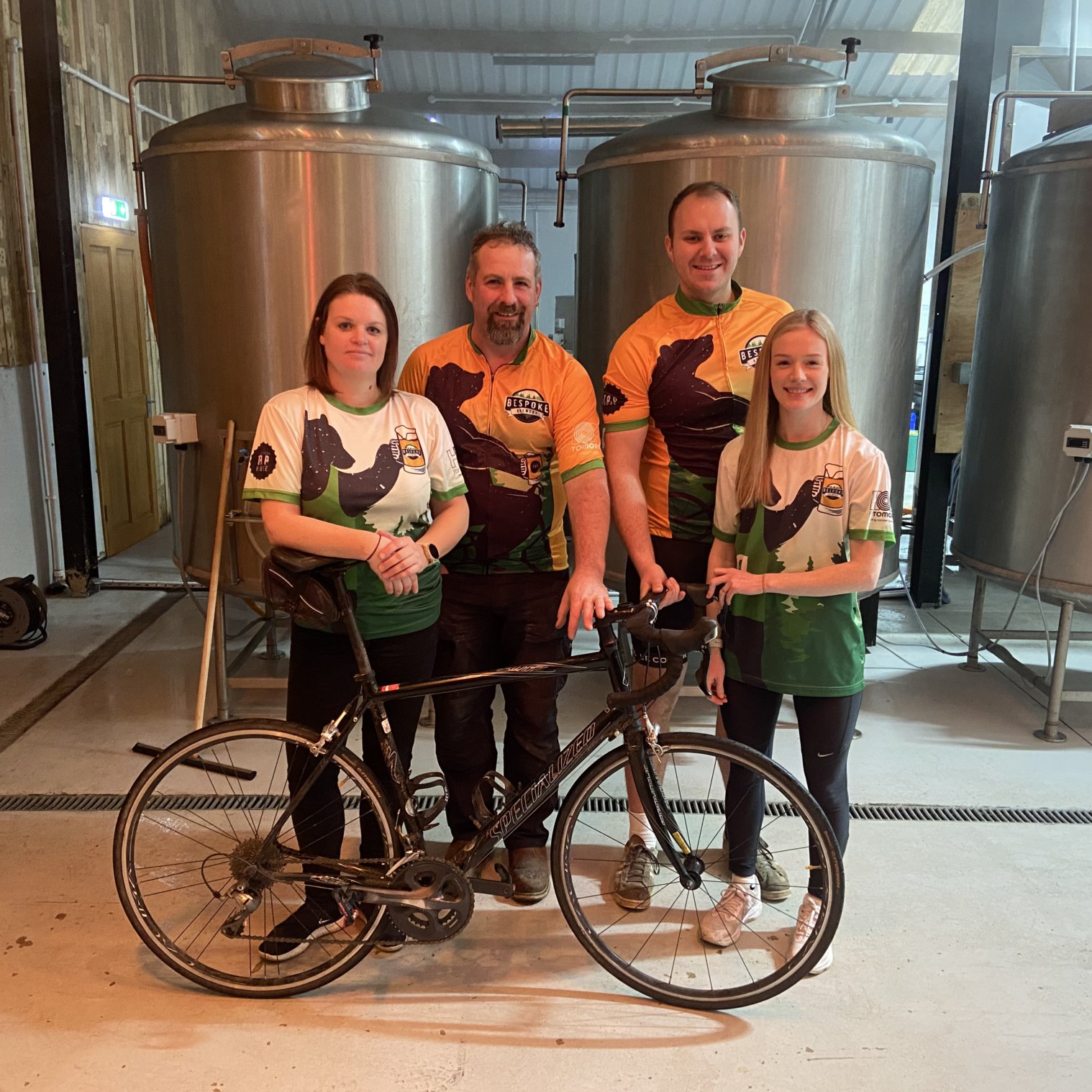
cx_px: 542
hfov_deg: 52.5
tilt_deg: -10.4
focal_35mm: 31
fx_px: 1106
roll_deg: -1.0
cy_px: 550
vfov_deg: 52.5
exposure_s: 1/50
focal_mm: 4.25
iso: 400
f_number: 1.8
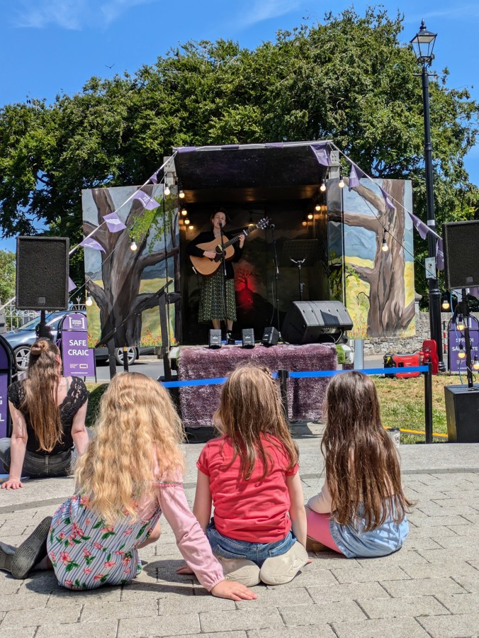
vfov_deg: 37.5
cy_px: 319
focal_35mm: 51
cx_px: 240
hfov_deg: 28.6
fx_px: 940
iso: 39
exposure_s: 1/2762
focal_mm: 5.43
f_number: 1.89
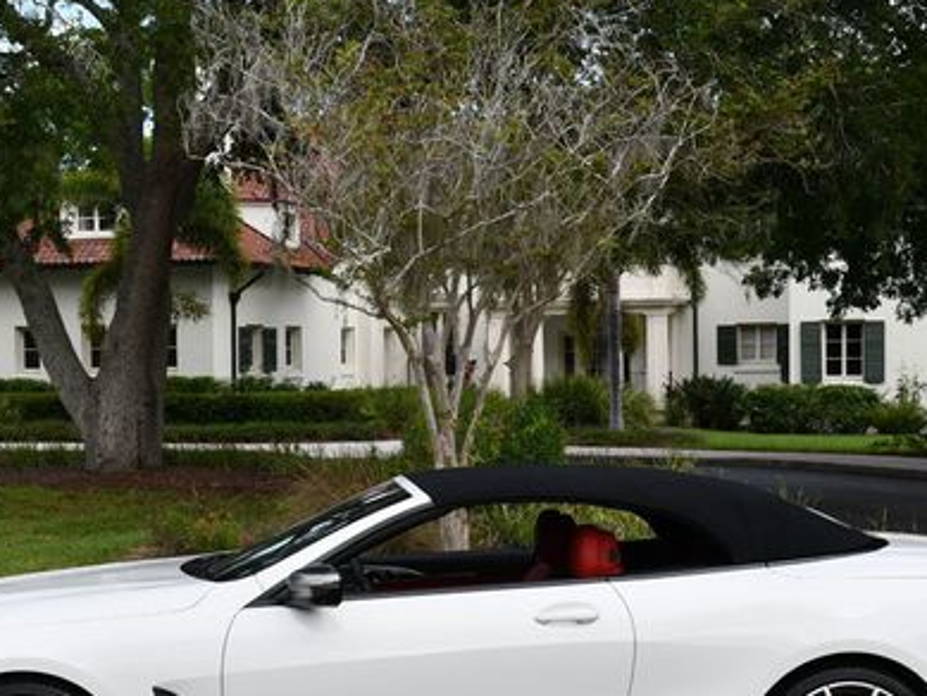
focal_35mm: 76
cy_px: 481
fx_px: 2036
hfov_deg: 25.6
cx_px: 443
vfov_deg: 19.3
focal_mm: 24
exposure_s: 1/250
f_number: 8
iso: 200
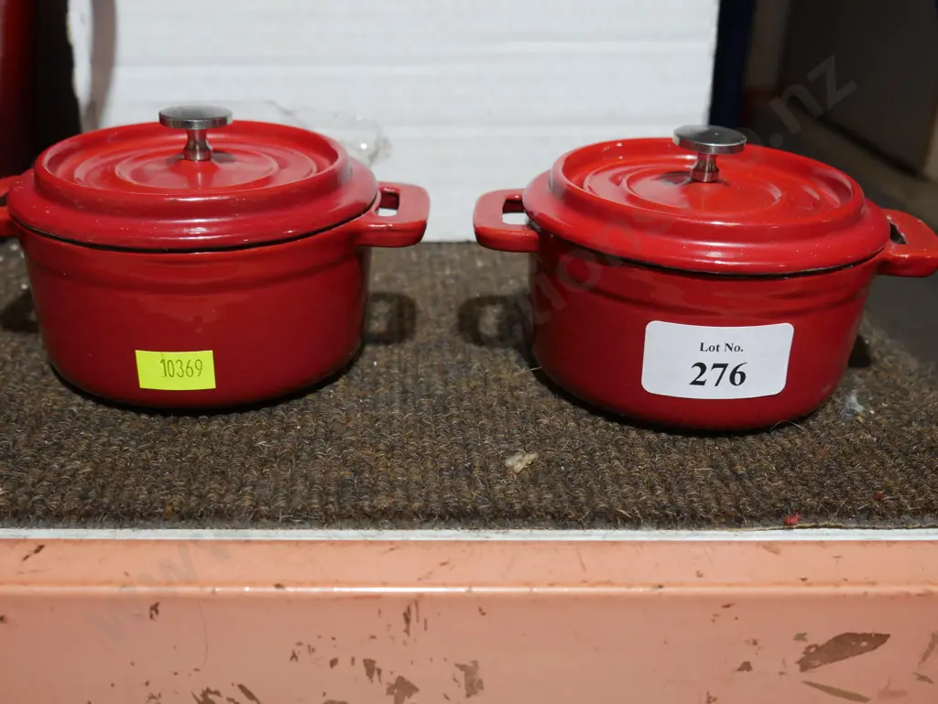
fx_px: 1139
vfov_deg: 34.4
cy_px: 352
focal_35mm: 42
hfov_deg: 44.8
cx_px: 469
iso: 500
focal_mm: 21
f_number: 4.6
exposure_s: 1/60
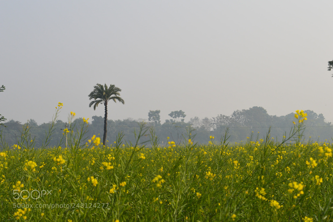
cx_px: 166
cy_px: 111
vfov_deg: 16.5
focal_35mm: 82
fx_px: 762
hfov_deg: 24.6
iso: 320
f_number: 11
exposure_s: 1/500
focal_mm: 55
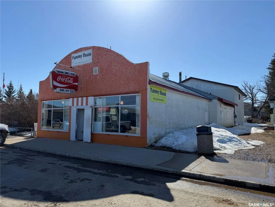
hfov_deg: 71.6
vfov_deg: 56.8
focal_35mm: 24
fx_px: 191
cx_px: 138
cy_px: 104
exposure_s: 1/7353
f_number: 1.78
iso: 80
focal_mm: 6.76
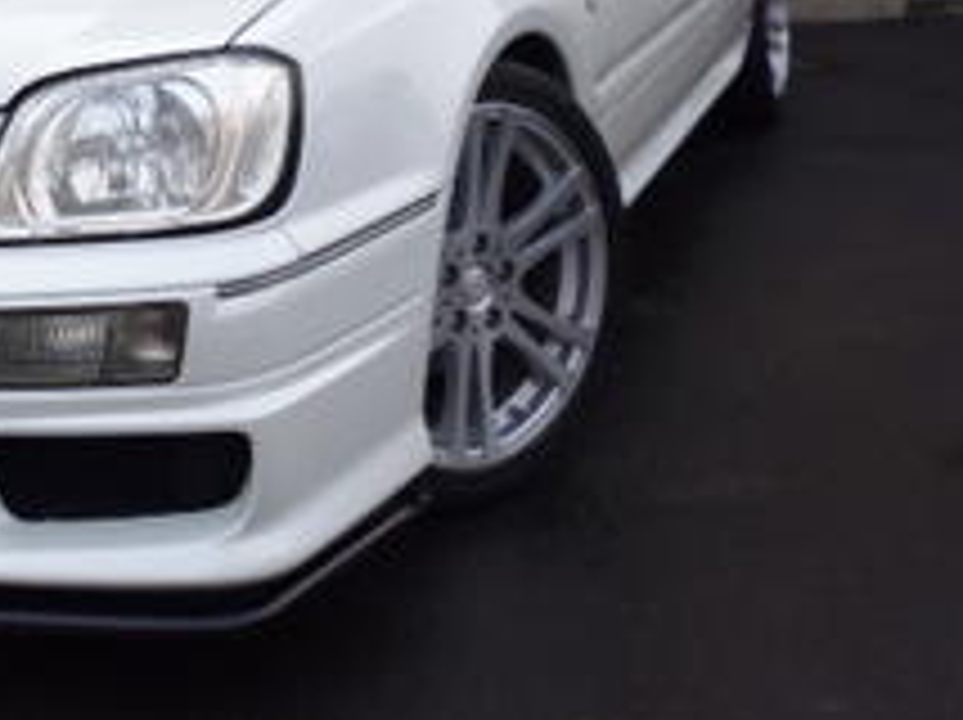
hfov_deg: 30.9
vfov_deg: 24.4
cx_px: 54
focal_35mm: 59
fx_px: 1640
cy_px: 160
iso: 100
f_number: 3.1
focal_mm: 5.2
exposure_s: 1/200
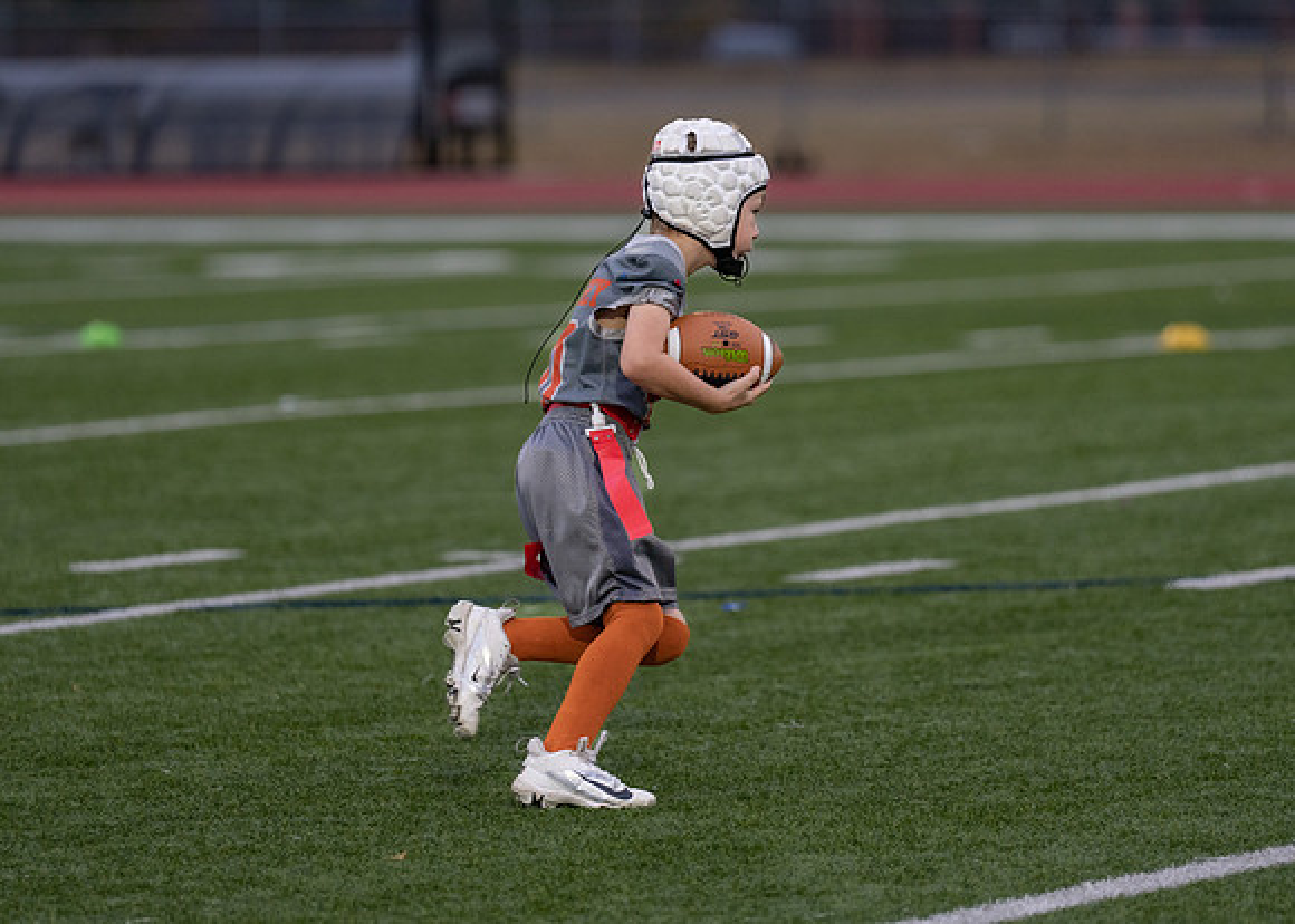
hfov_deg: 8.0
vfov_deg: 5.7
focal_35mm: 252
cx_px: 650
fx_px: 9261
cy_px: 353
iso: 800
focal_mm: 176
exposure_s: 1/1000
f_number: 2.8
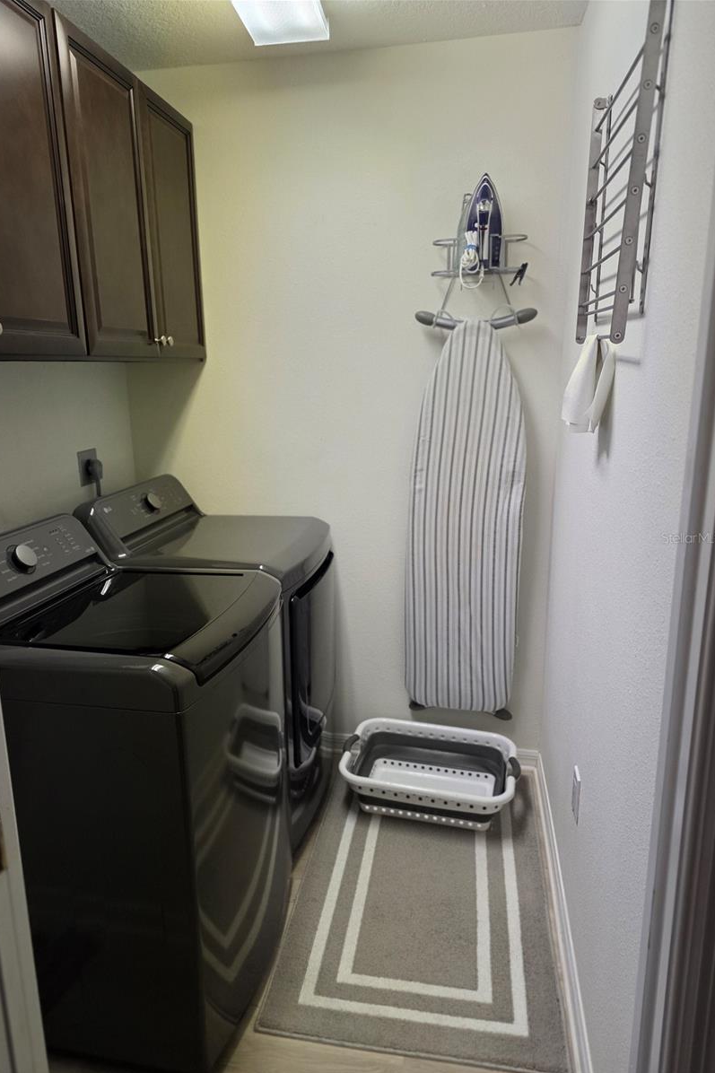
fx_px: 715
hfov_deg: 53.0
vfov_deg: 73.8
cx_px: 321
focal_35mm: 24
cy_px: 537
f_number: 1.7
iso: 320
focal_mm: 6.25
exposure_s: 1/120
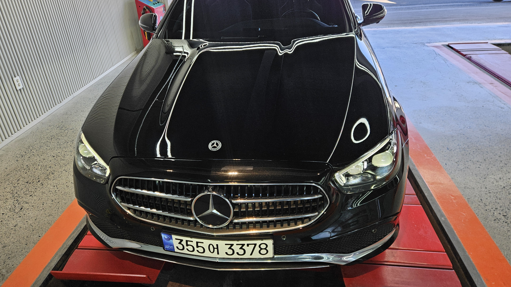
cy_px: 134
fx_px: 352
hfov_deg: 71.9
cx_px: 246
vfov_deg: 44.4
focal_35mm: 26
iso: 80
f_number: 1.8
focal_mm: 5.4
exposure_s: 1/207
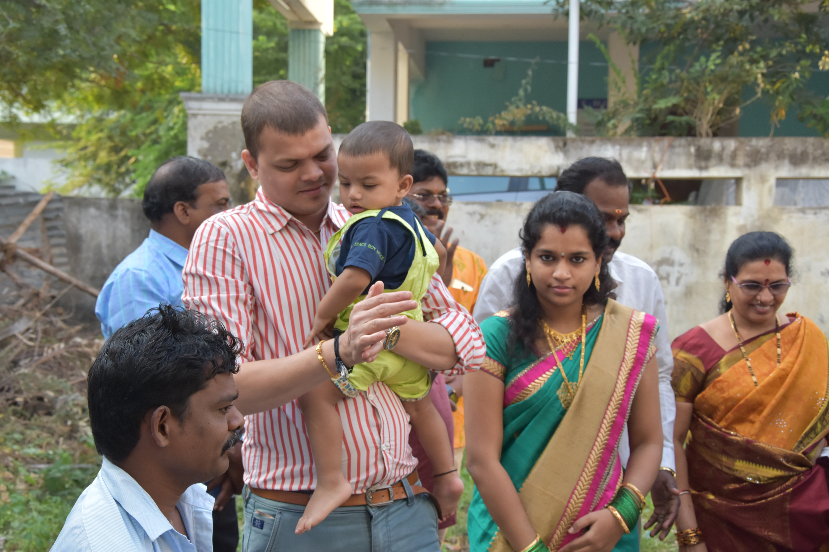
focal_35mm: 60
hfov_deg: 33.4
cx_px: 414
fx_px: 1382
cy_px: 276
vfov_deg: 22.6
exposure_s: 1/200
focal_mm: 40
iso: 640
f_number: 7.1
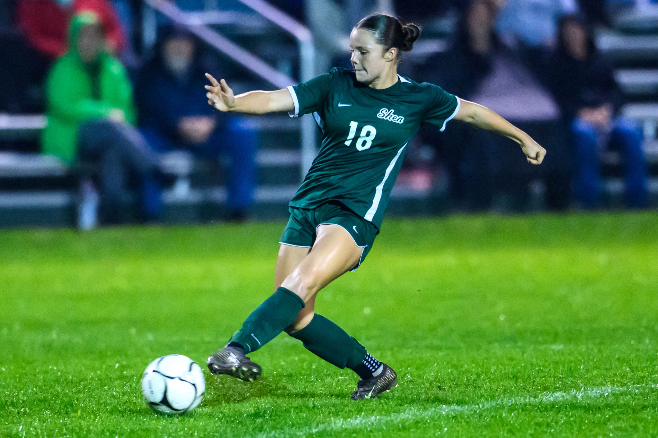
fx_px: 15685
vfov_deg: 1.6
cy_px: 220
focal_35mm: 858
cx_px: 345
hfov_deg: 2.4
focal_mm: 400
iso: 10000
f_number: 2.8
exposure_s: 1/1000
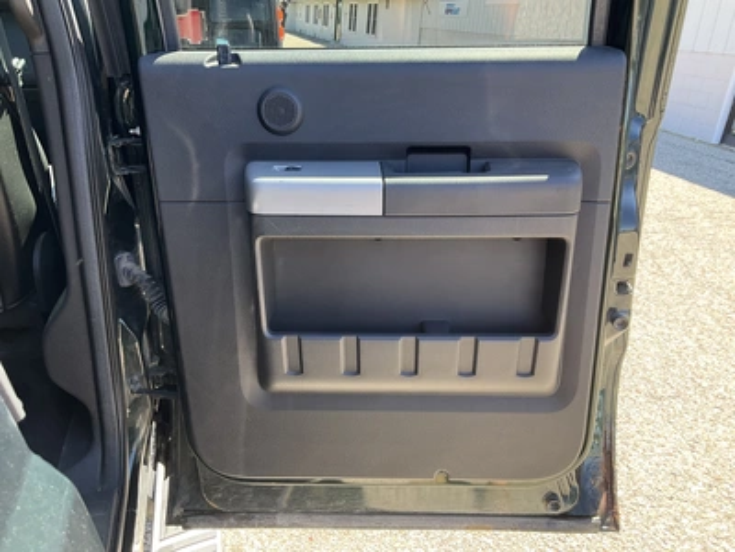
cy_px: 276
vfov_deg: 48.2
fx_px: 616
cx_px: 368
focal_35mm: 29
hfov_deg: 61.7
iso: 32
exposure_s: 1/126
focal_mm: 3
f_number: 1.8
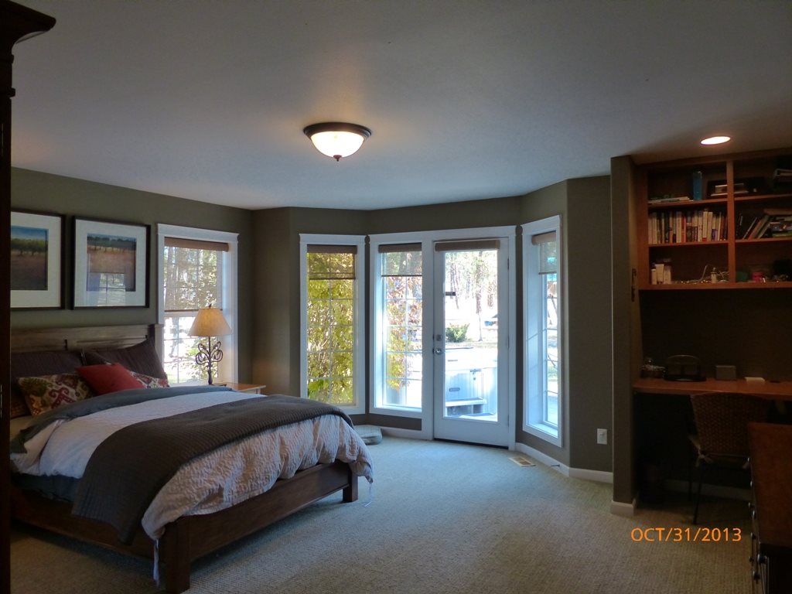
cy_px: 297
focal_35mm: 26
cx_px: 396
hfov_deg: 67.3
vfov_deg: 53.1
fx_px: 595
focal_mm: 4.5
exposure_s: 1/100
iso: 400
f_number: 2.8
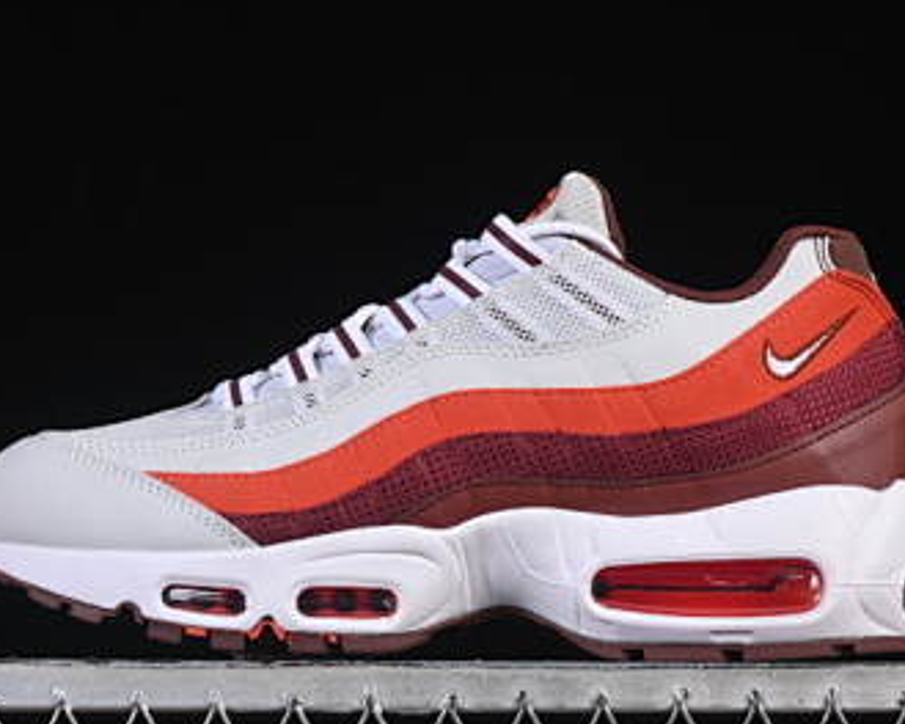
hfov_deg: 17.9
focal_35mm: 107
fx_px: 2865
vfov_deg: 14.4
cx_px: 451
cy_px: 379
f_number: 8
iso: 160
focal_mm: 50
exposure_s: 1/80
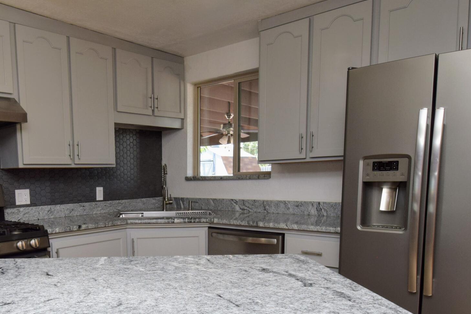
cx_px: 133
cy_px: 240
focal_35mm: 31
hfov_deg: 58.0
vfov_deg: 40.9
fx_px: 406
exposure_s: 1/50
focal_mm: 10
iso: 400
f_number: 9
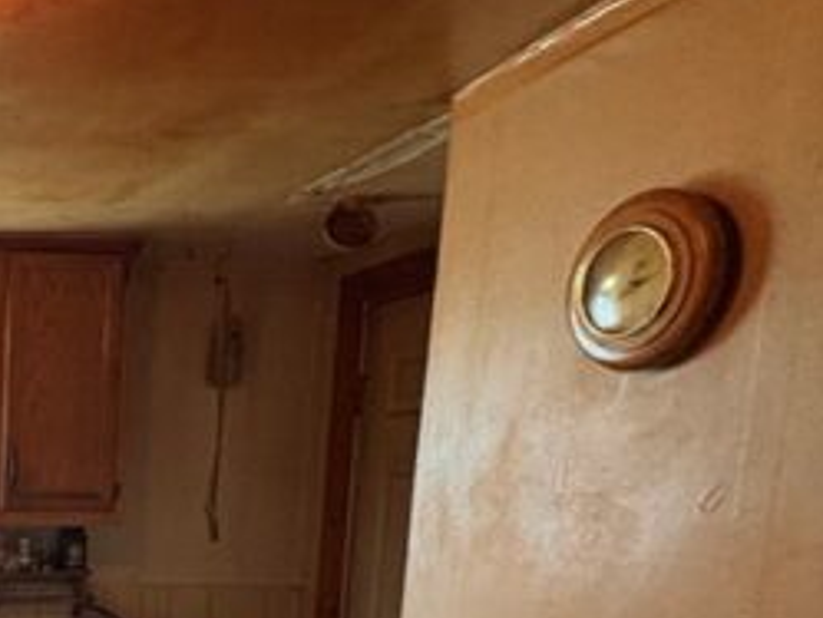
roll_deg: -0.4
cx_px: -218
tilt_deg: -7.9
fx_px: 1070
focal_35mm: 45
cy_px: 631
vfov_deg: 29.8
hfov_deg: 32.7
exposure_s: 1/60
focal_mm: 2.22
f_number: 2.2
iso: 400
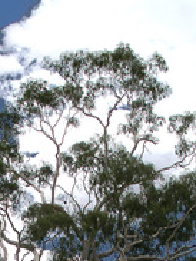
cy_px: 367
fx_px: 794
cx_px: 40
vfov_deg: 17.3
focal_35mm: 105
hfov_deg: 14.0
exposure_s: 1/400
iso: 80
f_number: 6.5
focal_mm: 7.8
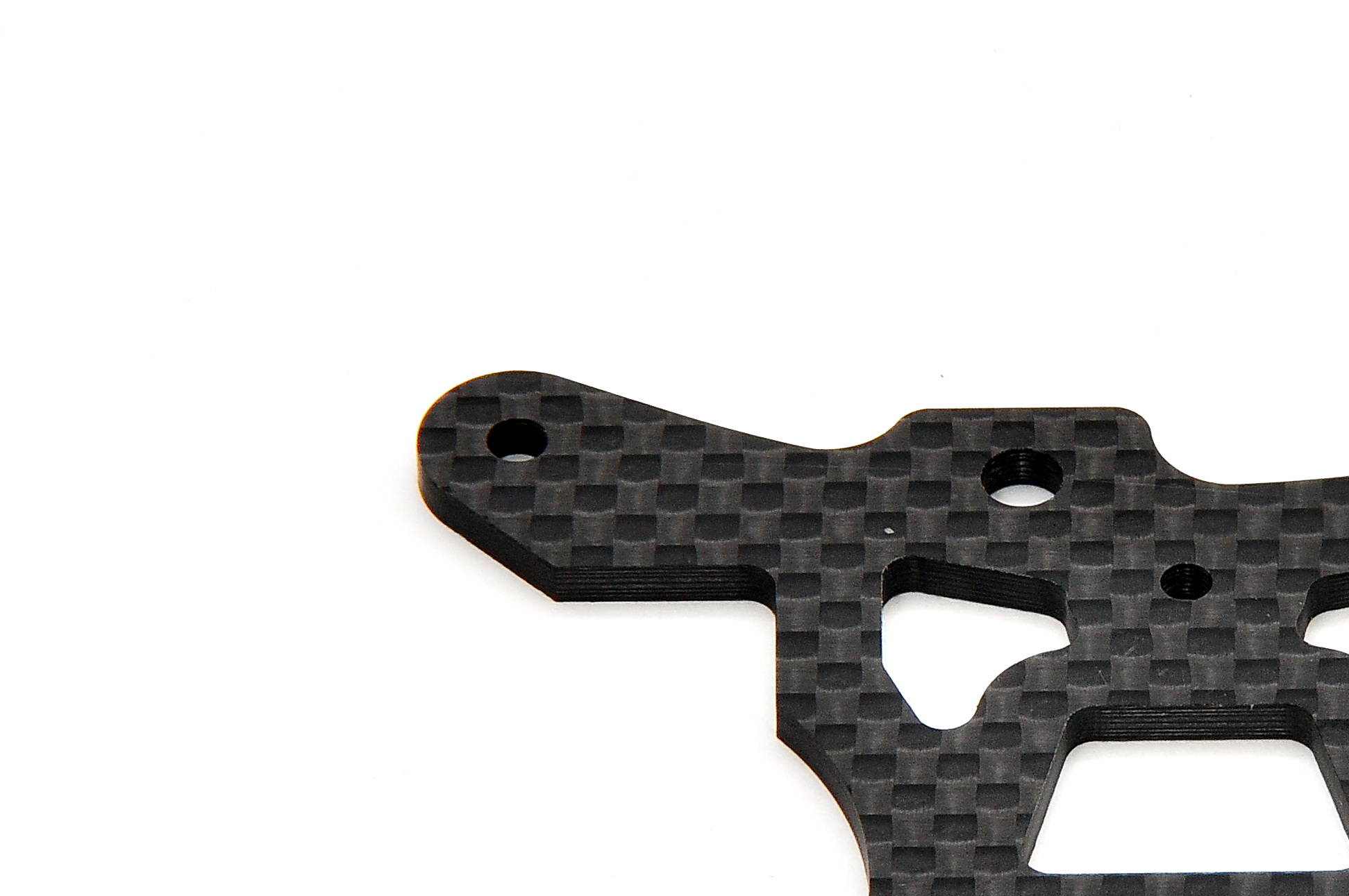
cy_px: 592
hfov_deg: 3.1
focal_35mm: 662
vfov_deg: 2.1
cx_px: 1227
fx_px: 24779
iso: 400
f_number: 22
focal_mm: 200
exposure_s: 1/60
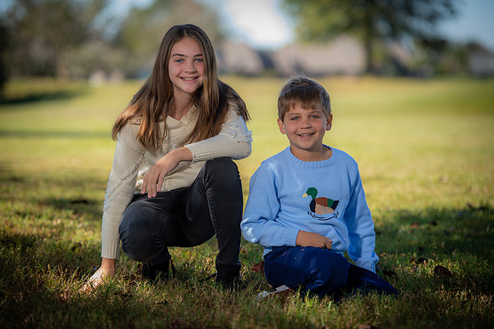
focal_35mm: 145
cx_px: 247
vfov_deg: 9.5
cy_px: 164
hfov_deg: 14.2
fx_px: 1989
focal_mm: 145
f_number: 2.8
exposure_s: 1/250
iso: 50
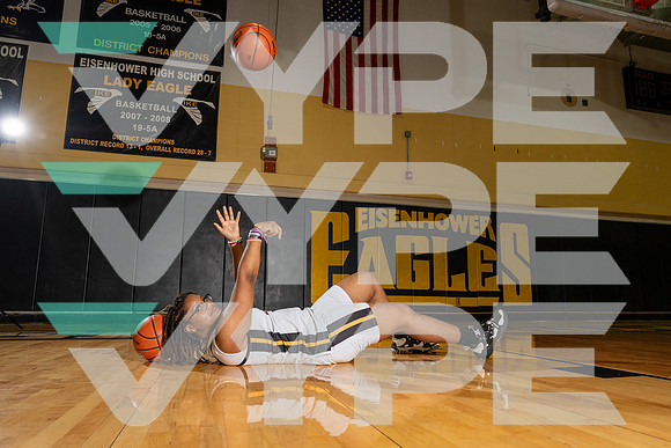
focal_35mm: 24
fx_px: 447
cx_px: 336
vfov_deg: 53.2
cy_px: 224
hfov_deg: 73.7
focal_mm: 24
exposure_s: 1/250
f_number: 8
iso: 800
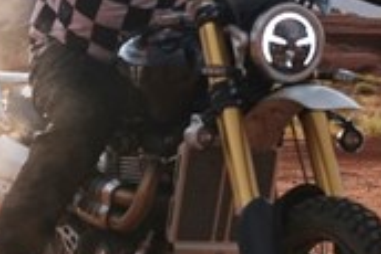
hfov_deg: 13.3
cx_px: 166
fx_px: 1631
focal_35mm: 154
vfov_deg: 8.9
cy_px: 222
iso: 200
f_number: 3.6
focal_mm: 35
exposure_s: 1/1250
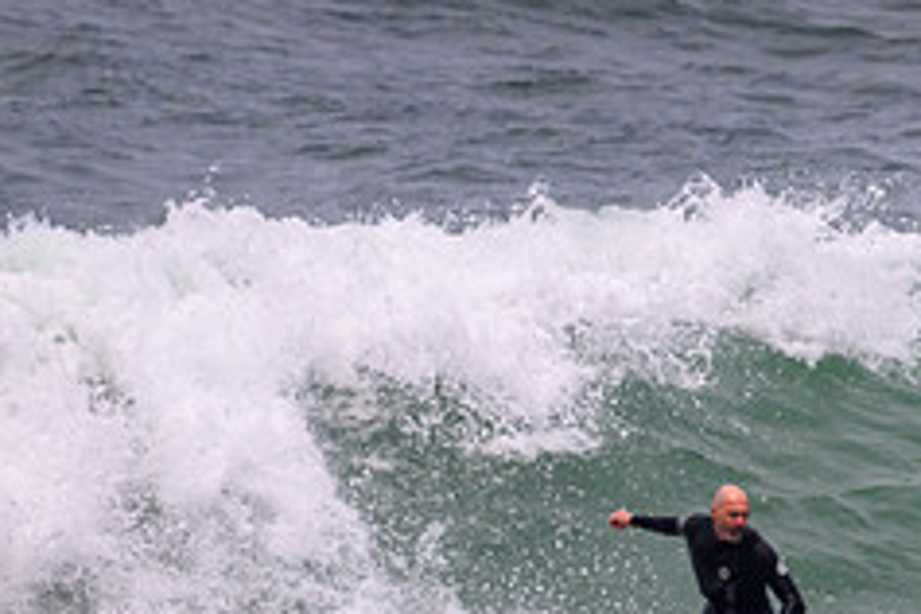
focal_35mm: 1959
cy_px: 725
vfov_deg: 0.7
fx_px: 50114
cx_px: 758
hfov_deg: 1.1
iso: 1000
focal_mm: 800
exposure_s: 1/2000
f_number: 11
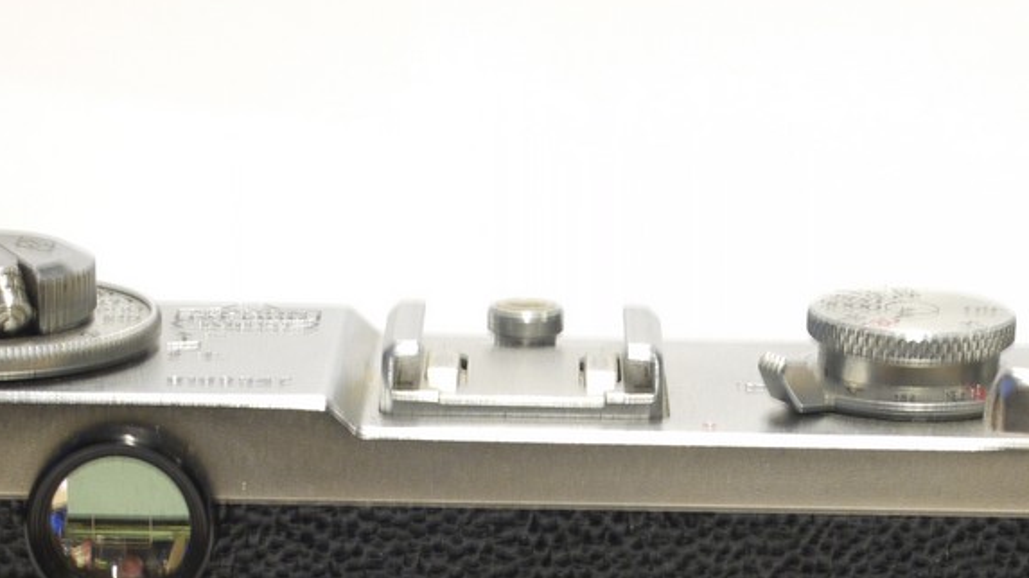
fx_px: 3737
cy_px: 729
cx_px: 655
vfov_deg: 8.7
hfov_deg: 15.7
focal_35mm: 137
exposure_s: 1/6
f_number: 9
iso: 400
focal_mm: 30
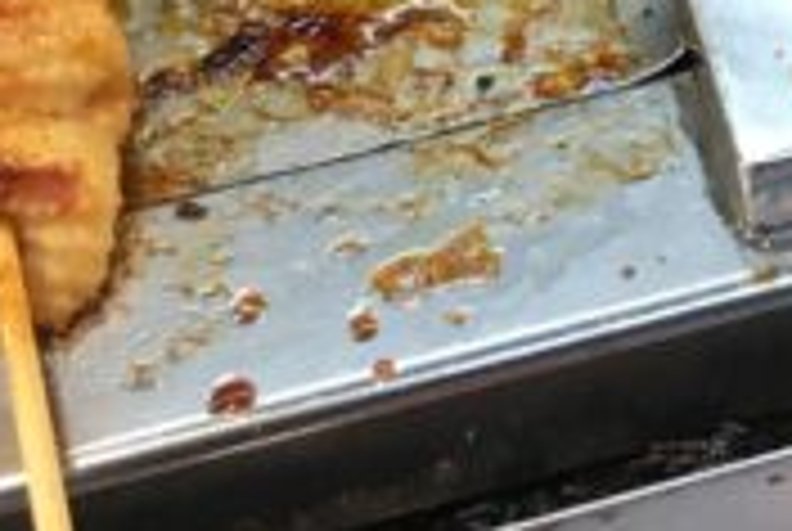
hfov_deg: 11.2
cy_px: -252
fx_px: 3856
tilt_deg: -52.4
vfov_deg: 7.7
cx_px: 1278
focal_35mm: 175
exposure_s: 1/30
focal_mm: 4.15
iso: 32
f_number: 2.2
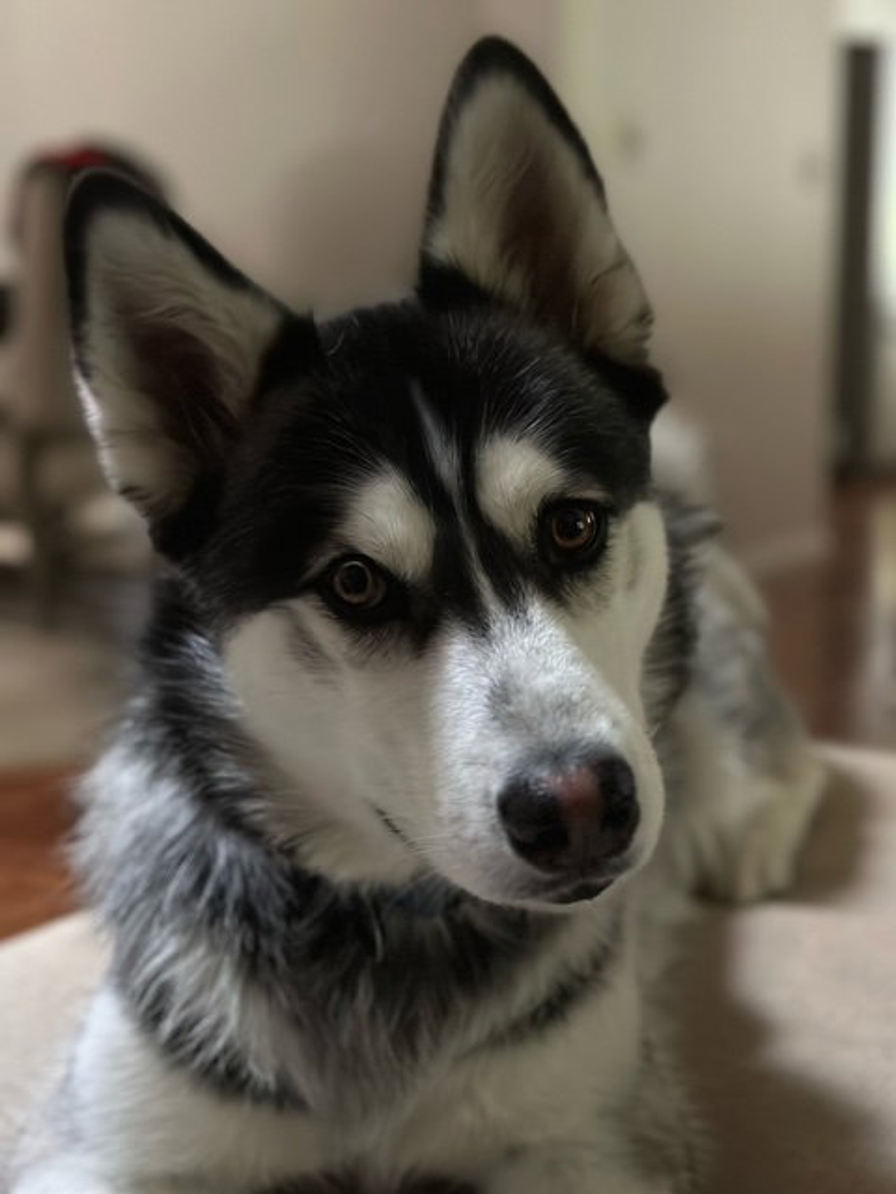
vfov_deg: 39.7
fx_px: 1657
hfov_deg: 30.3
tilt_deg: -11.9
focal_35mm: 48
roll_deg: +1.0
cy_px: 597
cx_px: 448
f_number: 1.78
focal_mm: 6.86
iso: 1000
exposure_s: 1/30
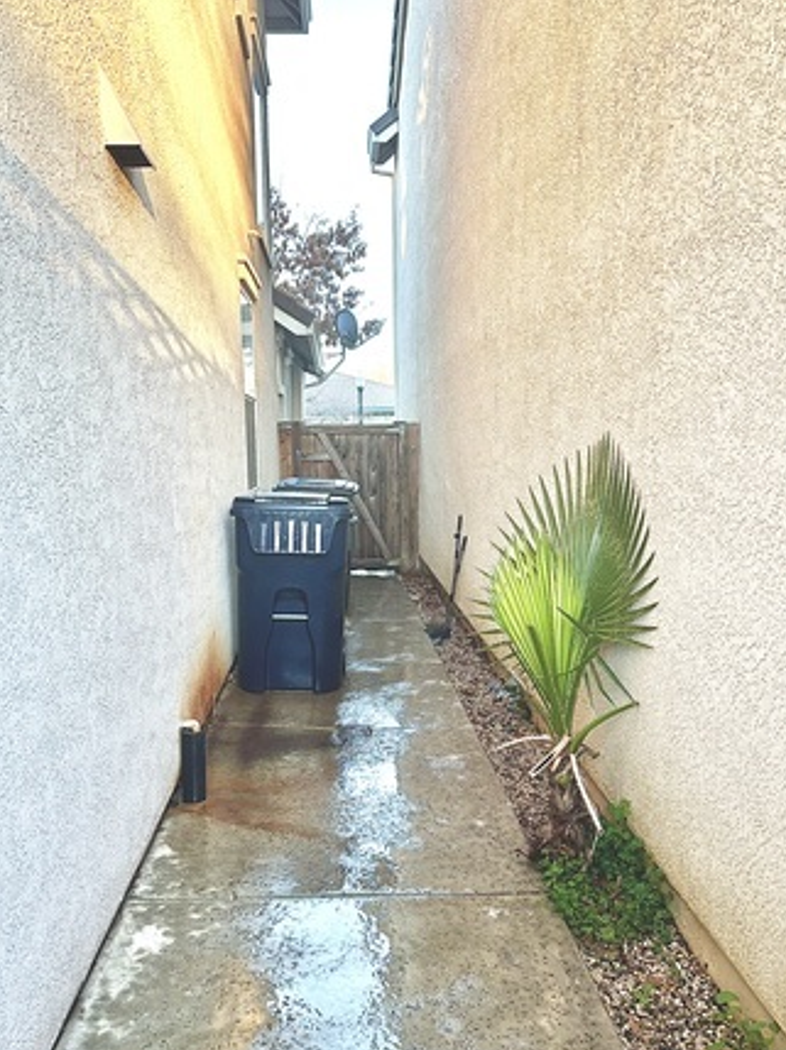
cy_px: 558
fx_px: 849
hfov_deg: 49.7
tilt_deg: -7.8
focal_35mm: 28
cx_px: 376
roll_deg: -0.1
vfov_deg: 63.4
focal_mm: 6.86
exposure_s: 1/121
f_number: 1.78
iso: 80
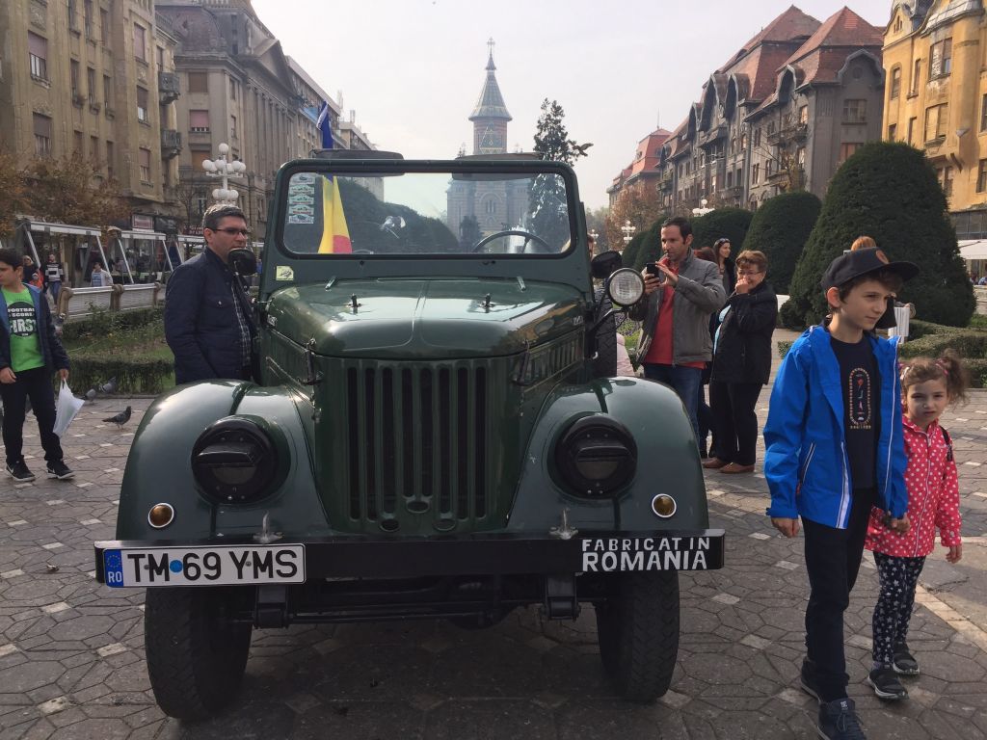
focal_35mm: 29
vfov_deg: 48.2
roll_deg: -0.5
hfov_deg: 61.7
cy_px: 370
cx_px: 494
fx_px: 827
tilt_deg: -7.6
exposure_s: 1/1099
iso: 32
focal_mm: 4.15
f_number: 2.2
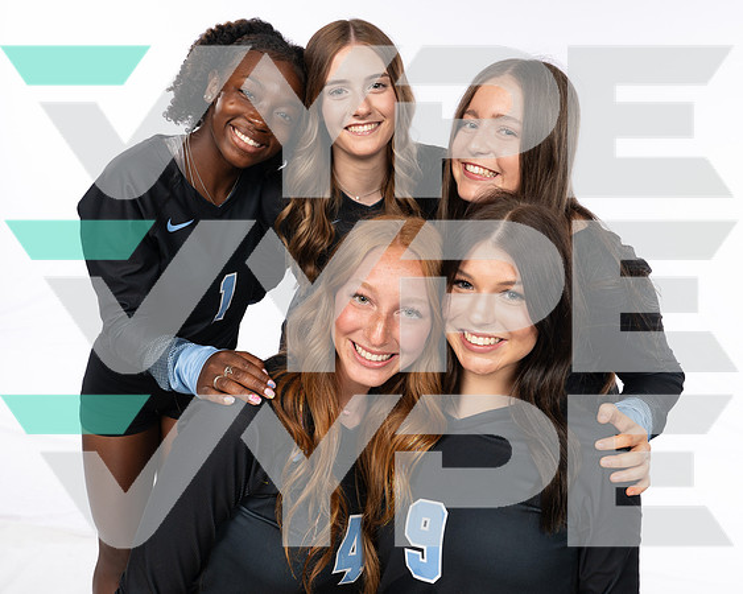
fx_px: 699
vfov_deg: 46.0
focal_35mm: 32
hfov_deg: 56.0
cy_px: 295
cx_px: 369
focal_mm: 28
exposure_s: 1/250
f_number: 7.1
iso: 200
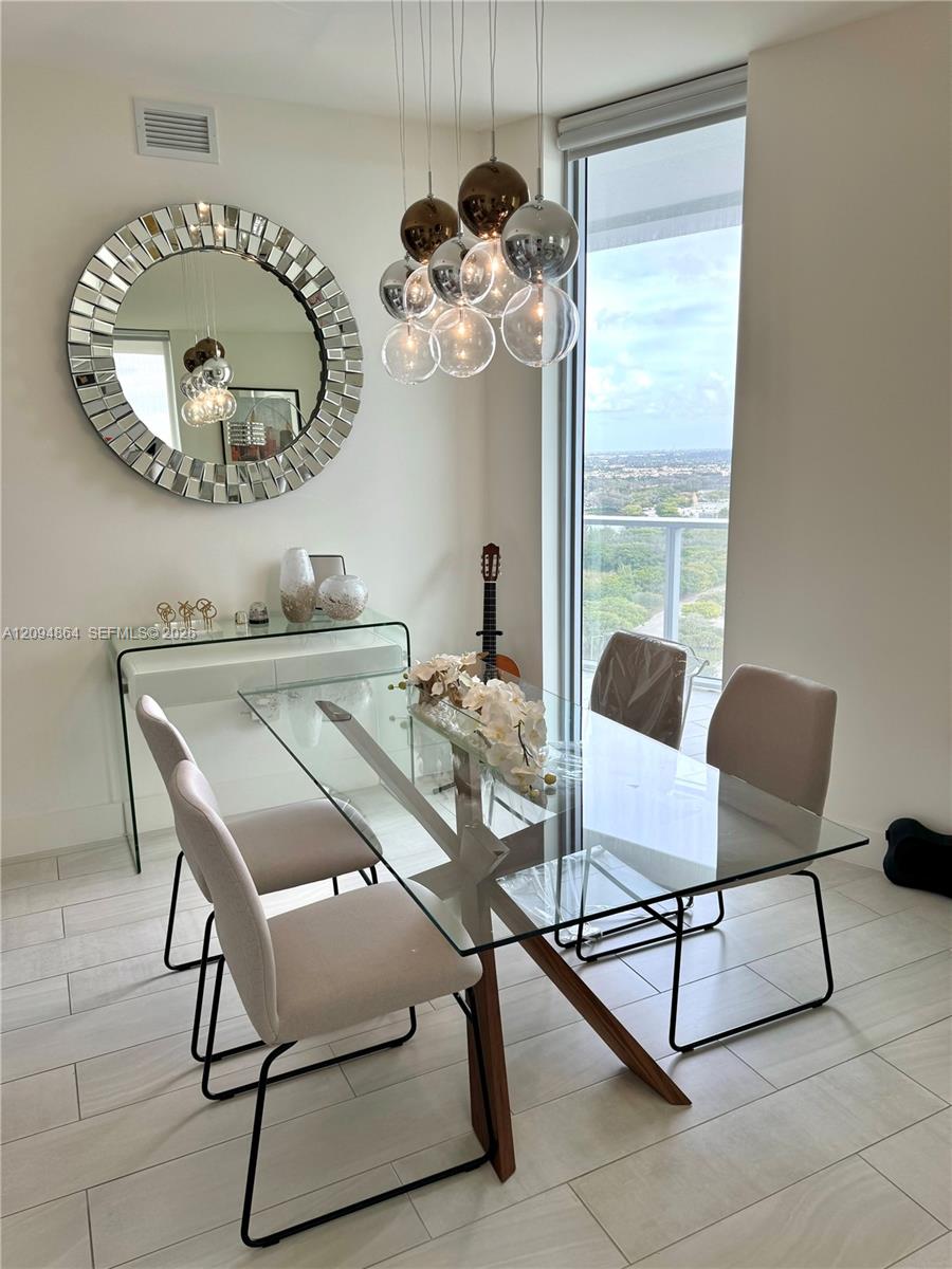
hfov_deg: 56.8
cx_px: 476
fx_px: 880
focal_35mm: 24
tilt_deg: -11.6
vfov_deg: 71.6
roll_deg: +1.0
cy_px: 634
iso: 80
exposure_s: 1/297
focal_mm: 6.86
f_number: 1.78
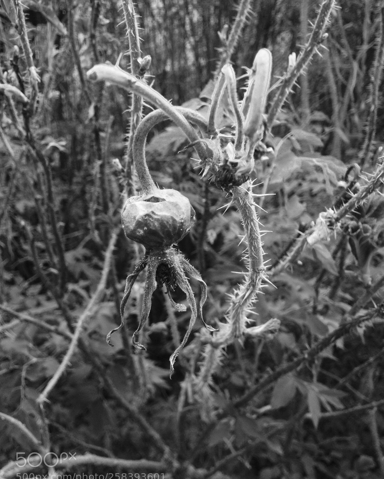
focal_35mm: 37
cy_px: 243
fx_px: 526
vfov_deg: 49.1
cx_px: 191
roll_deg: -0.4
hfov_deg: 40.1
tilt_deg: -21.9
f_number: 2.4
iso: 50
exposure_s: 1/181
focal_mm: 4.28
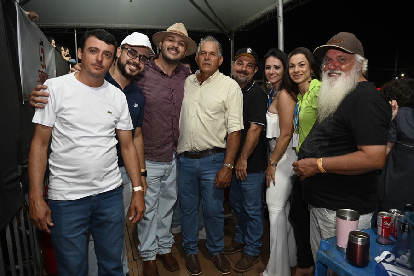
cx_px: 207
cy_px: 138
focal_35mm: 29
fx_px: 333
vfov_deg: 44.9
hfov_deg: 63.7
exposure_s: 1/60
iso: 2000
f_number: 4
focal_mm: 29
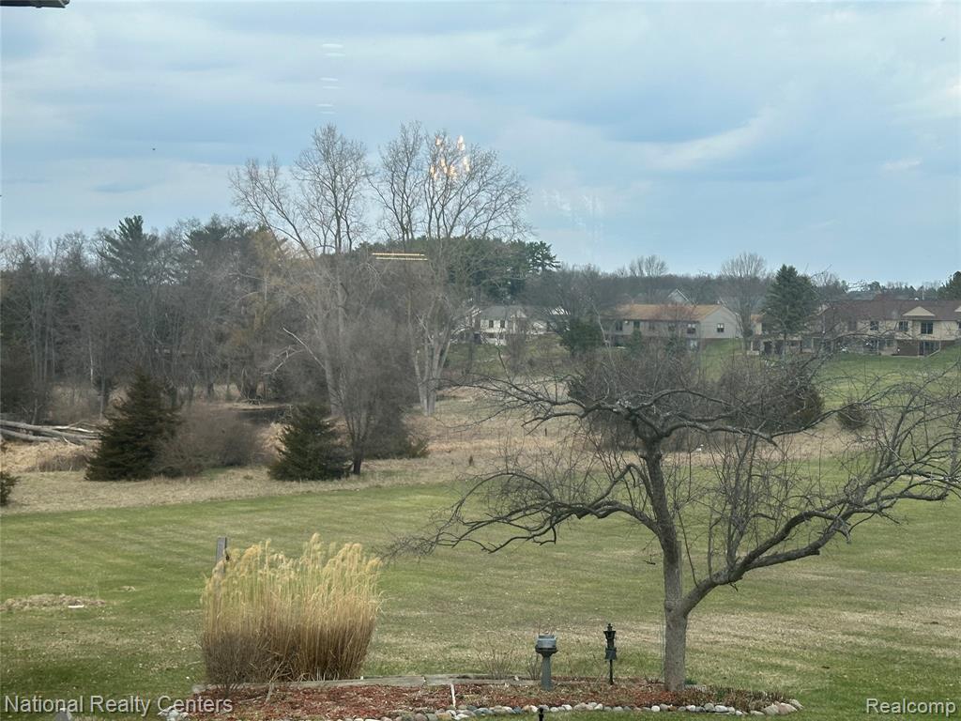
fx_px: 1333
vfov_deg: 30.3
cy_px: 360
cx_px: 480
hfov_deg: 39.7
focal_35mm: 48
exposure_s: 1/1041
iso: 64
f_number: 1.78
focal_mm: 6.86
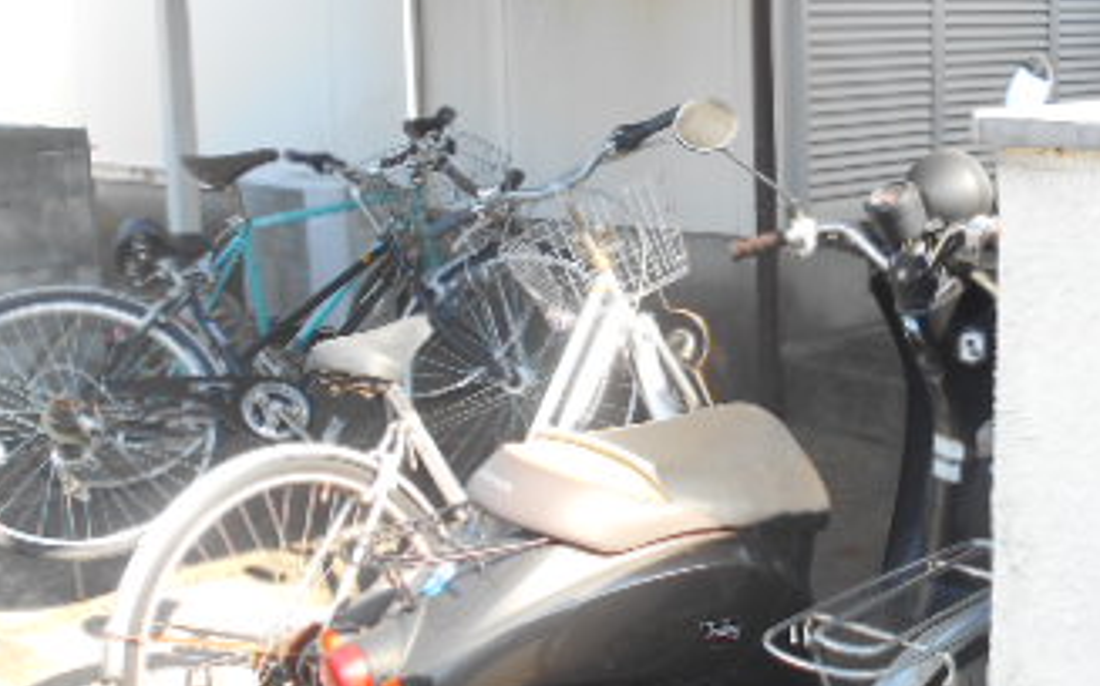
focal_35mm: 54
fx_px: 1618
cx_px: 629
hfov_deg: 37.5
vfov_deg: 23.9
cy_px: 293
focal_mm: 4.6
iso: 80
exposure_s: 1/160
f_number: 3.2
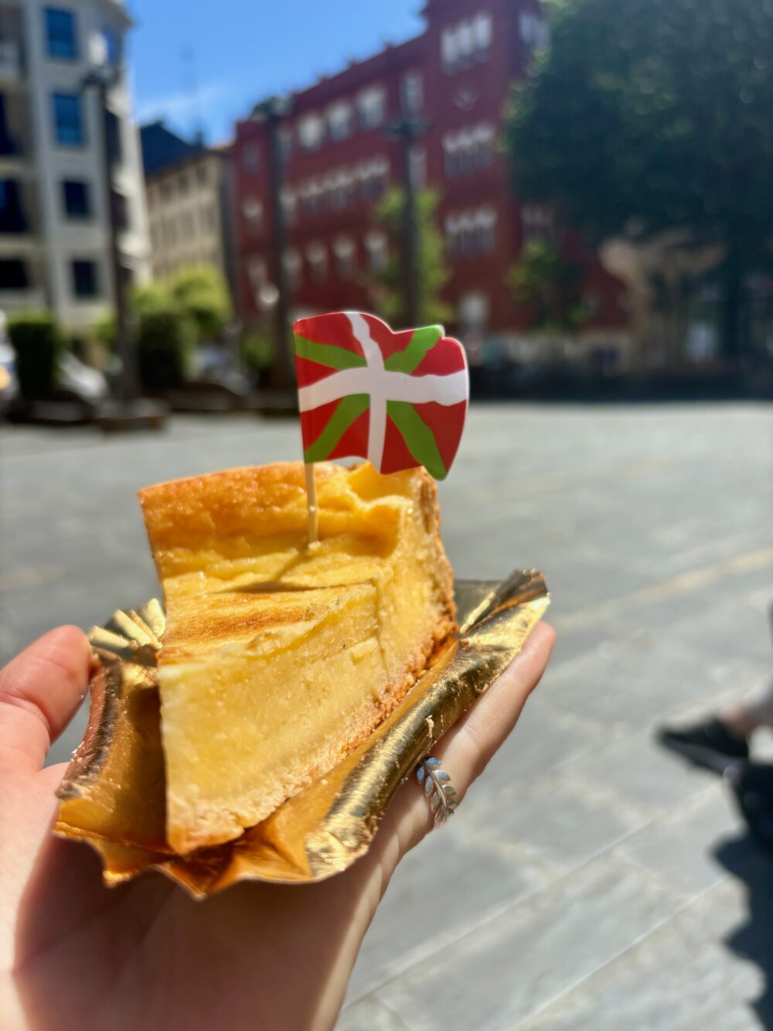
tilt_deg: -11.5
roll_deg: +1.6
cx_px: 386
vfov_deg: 67.3
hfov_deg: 53.1
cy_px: 516
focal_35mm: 26
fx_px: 774
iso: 50
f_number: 1.6
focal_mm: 5.96
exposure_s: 1/3937
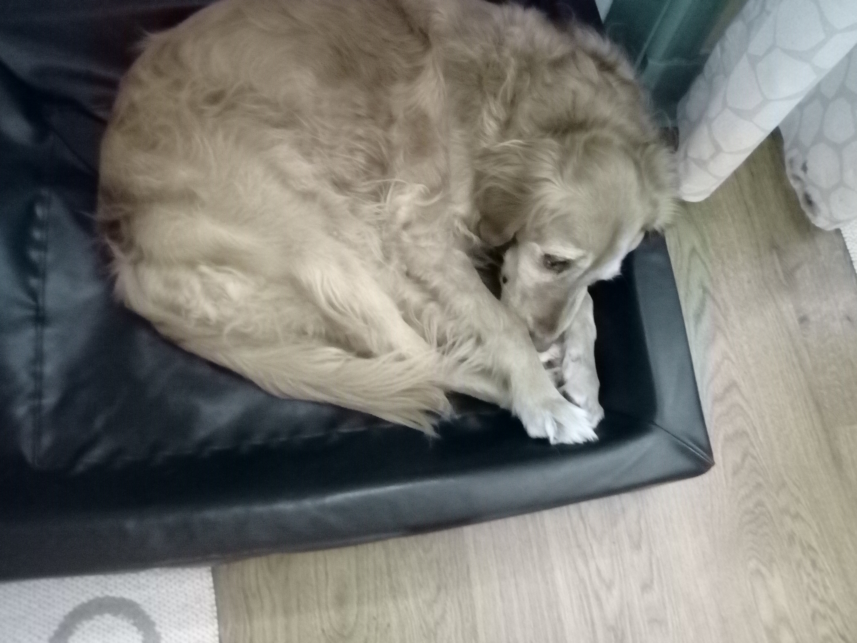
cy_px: 322
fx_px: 668
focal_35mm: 27
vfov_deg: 51.4
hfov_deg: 65.3
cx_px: 428
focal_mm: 3.5
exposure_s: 1/20
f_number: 2
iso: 2154
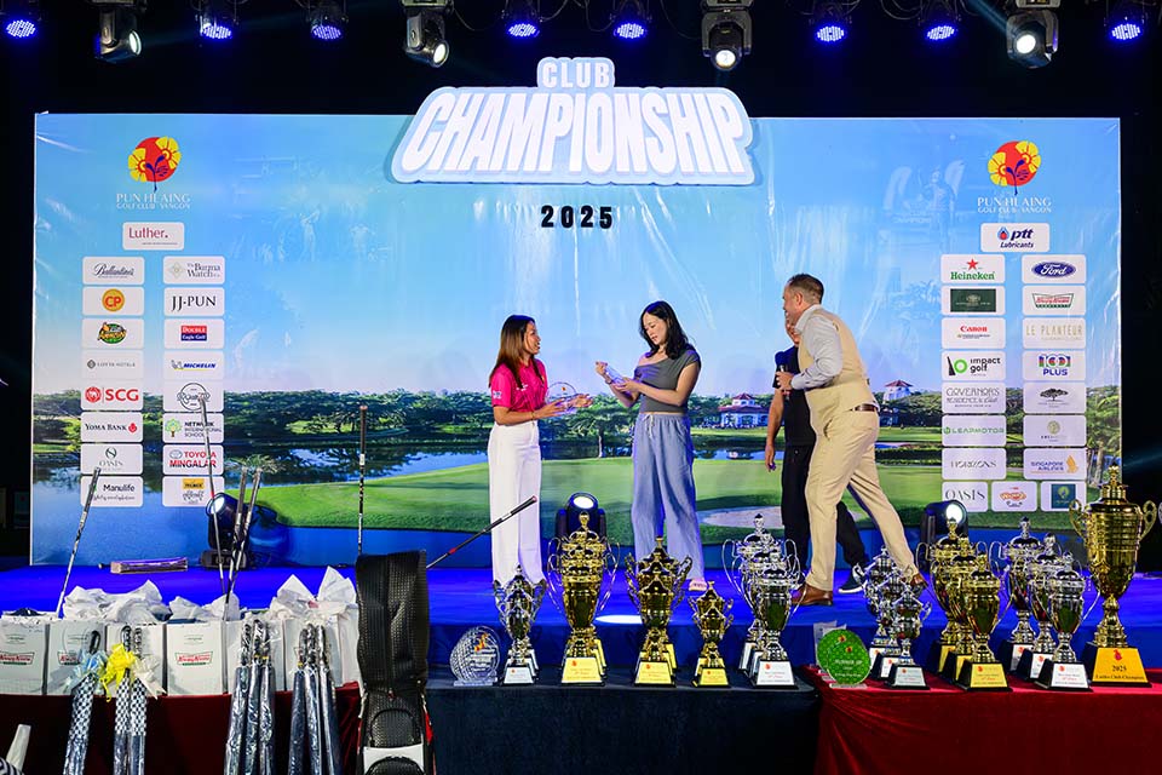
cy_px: 388
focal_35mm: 44
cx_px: 581
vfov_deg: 30.5
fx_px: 1420
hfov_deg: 44.5
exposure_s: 1/250
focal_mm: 44
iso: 2000
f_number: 5.6
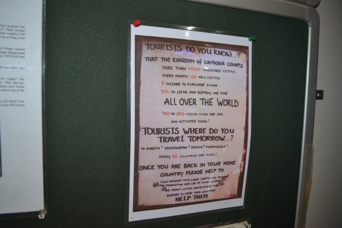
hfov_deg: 67.4
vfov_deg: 47.9
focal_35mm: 27
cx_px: 171
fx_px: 256
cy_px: 114
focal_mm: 18
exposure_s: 1/60
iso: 280
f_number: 3.5
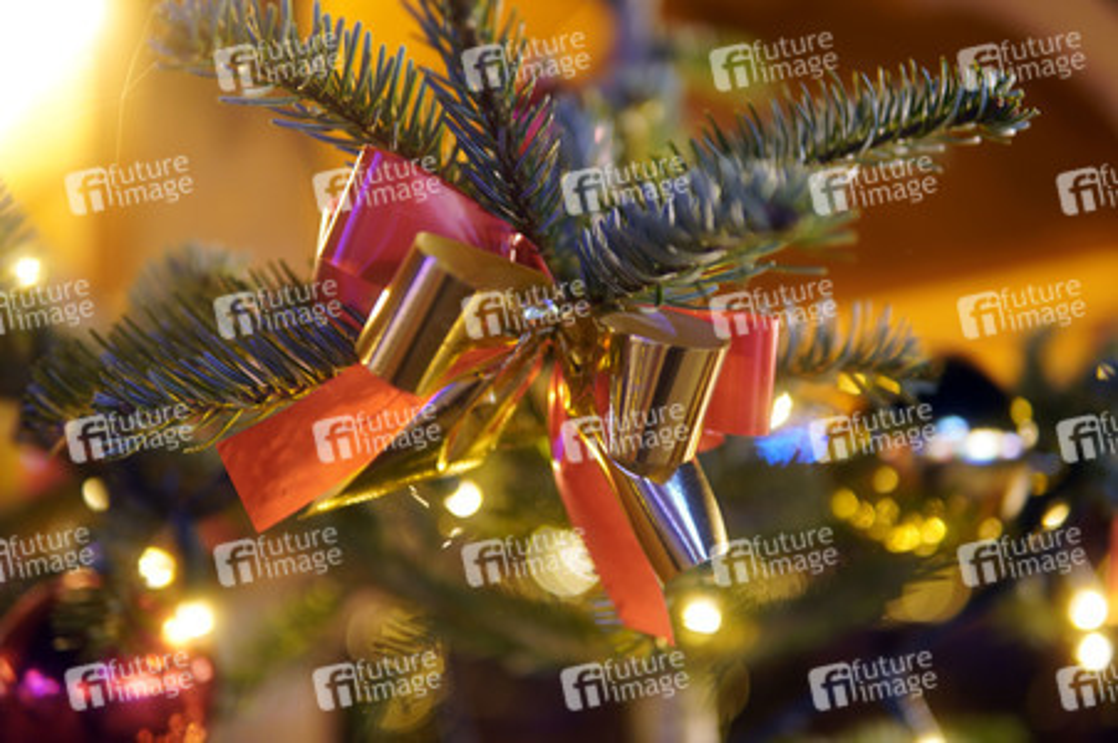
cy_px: 372
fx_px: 1396
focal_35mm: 45
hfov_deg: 43.6
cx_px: 559
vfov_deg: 29.8
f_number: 1.4
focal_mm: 30
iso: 160
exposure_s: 1/20
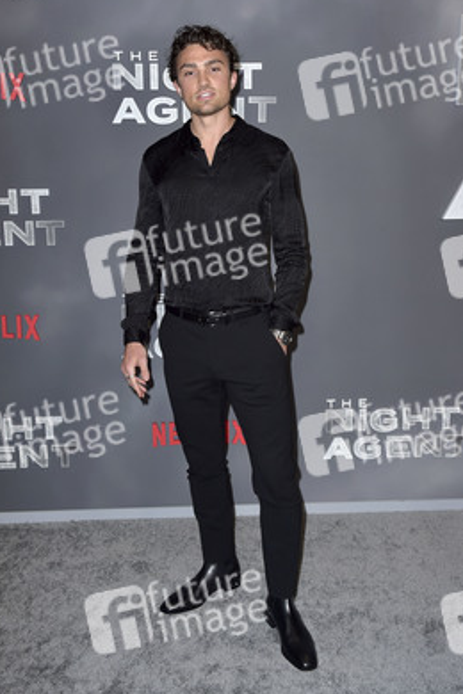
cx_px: 229
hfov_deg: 34.2
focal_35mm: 39
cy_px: 345
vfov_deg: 49.6
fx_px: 752
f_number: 6.3
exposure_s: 1/250
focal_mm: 38
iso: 400
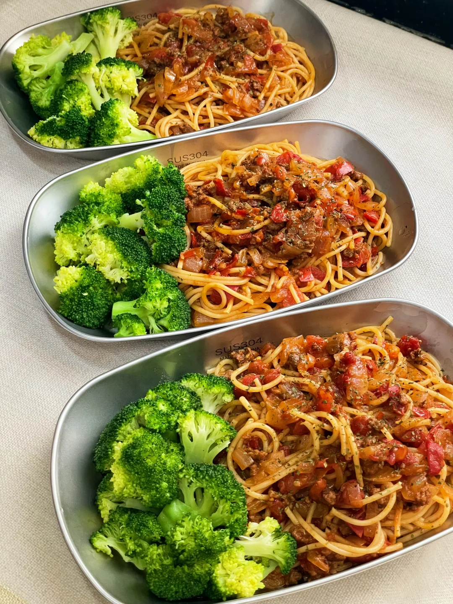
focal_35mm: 52
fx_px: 907
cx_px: 226
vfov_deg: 36.8
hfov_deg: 28.0
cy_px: 302
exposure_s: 1/60
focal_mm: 6
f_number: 2
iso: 250
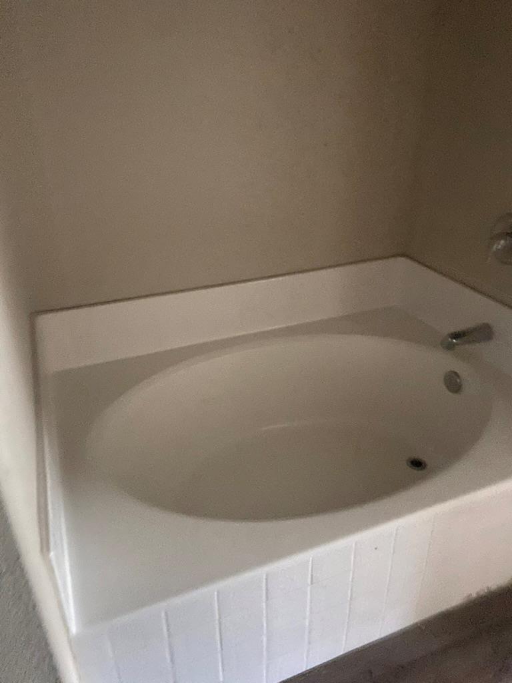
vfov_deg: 67.3
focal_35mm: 26
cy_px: 342
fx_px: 513
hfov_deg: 53.1
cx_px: 256
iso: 500
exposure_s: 1/12
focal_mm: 4.25
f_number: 1.8
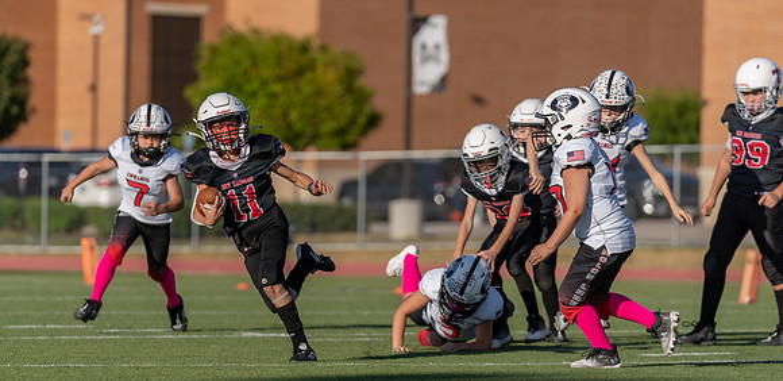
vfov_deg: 4.0
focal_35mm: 268
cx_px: 321
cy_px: 209
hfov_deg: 8.3
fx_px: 5402
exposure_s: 1/1600
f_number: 3.5
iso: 100
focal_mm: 200
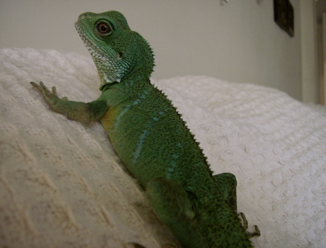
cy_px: 124
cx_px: 163
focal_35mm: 36
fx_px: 341
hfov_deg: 51.1
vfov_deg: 40.0
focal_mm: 6
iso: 200
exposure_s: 1/5.08
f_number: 2.8
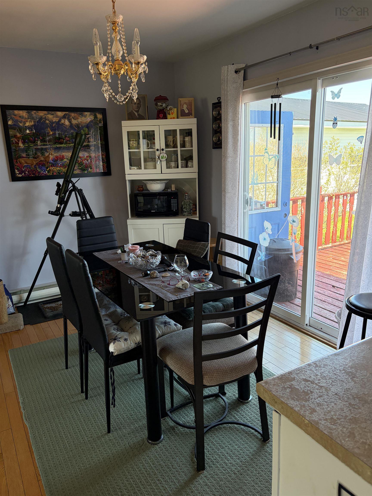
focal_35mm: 26
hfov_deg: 53.1
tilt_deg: -12.6
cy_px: 248
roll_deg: +0.7
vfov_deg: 67.3
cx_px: 186
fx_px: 373
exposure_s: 1/115
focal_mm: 5.96
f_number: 1.6
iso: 125
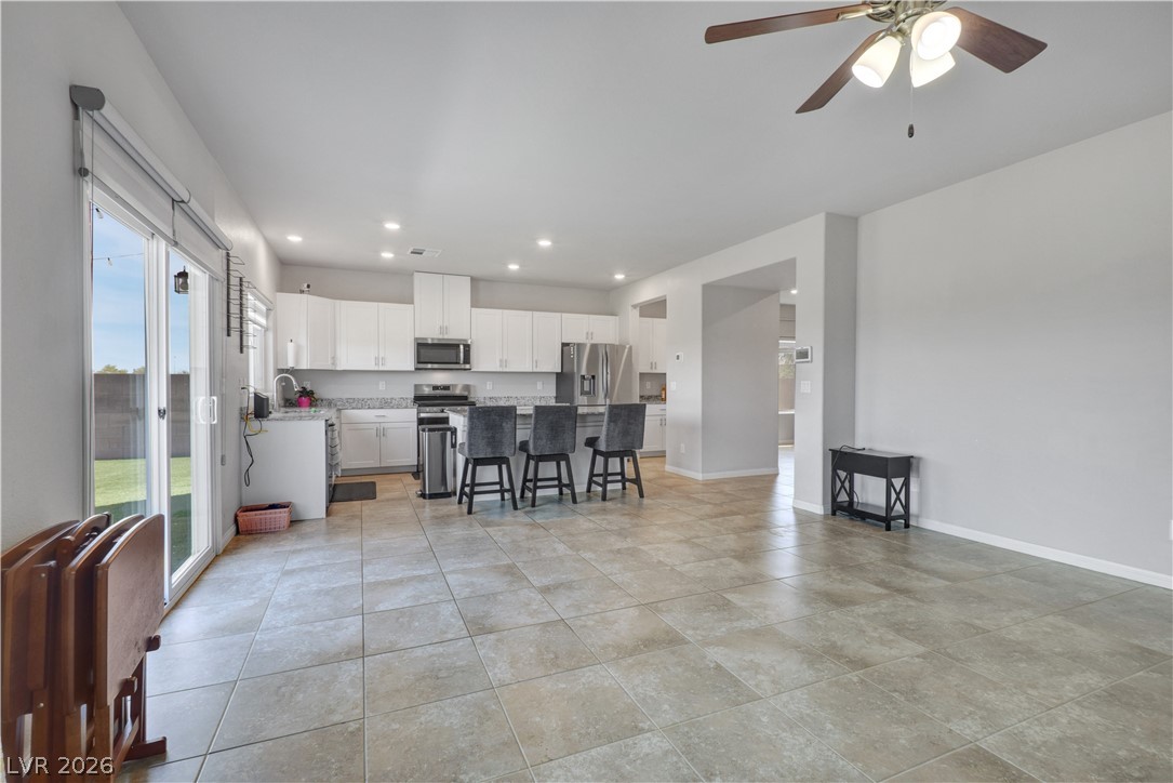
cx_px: 586
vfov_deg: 77.4
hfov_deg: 100.4
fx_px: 489
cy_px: 392
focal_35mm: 15
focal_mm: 10
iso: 400
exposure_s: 1/60
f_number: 8
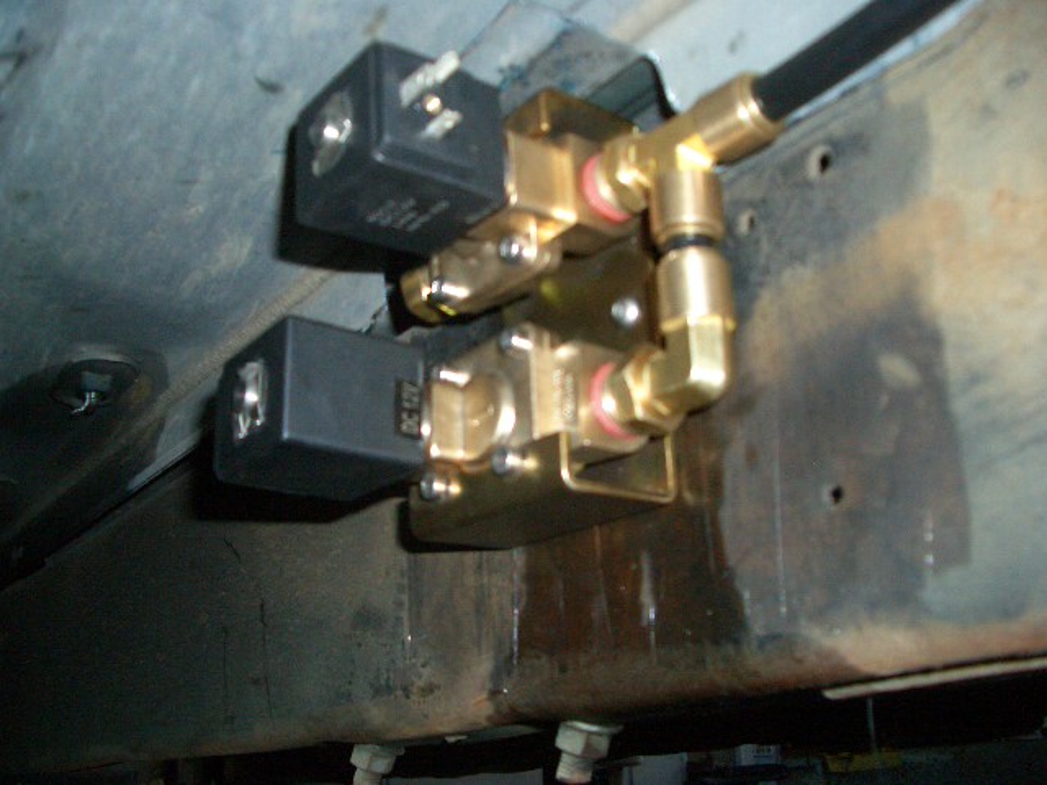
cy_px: 392
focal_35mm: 35
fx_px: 1059
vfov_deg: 40.7
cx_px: 524
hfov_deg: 52.6
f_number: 2.6
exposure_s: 1/60
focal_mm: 5.8
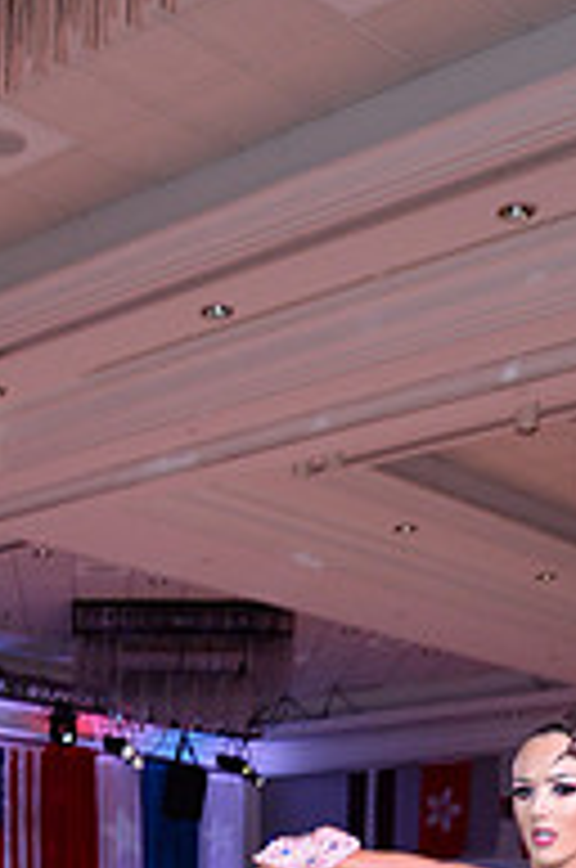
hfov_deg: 15.1
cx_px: 205
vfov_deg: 20.4
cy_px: 1174
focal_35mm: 90
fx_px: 2168
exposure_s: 1/250
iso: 2000
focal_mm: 30
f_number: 5.6
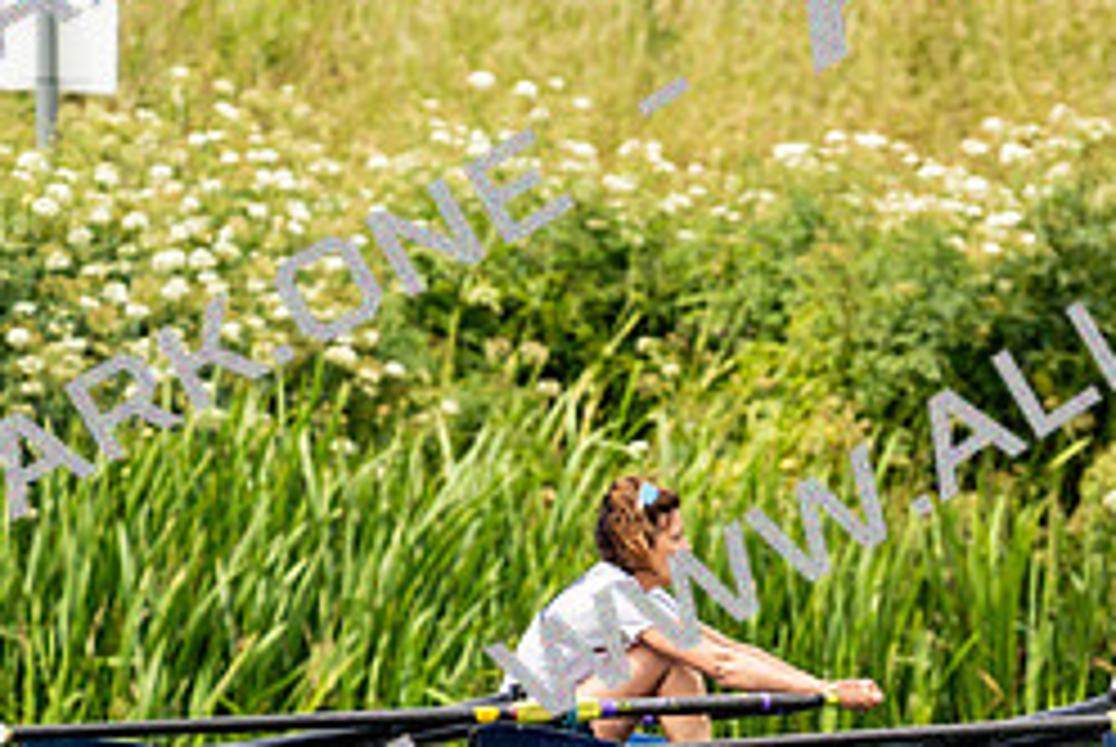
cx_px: 1044
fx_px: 43482
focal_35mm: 1401
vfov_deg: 1.0
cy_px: 731
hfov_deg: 1.5
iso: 500
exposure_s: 1/2000
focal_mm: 600
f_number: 6.3
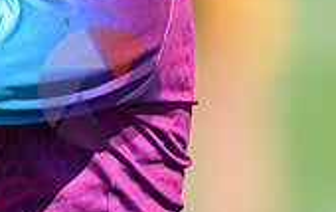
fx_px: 21654
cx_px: -51
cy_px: 11
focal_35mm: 2360
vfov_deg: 0.6
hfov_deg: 0.9
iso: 125
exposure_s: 1/3200
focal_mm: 400
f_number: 2.8
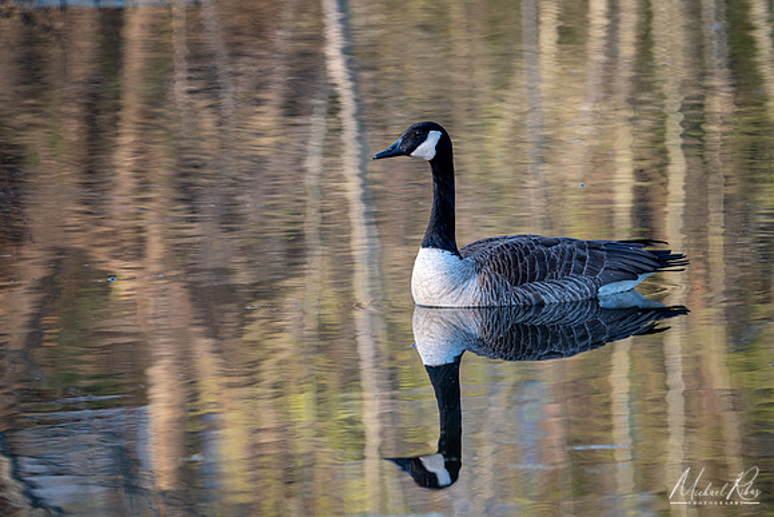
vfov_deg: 2.9
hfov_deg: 4.3
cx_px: 387
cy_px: 258
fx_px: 10322
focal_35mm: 480
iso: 400
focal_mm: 320
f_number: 7.1
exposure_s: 1/125
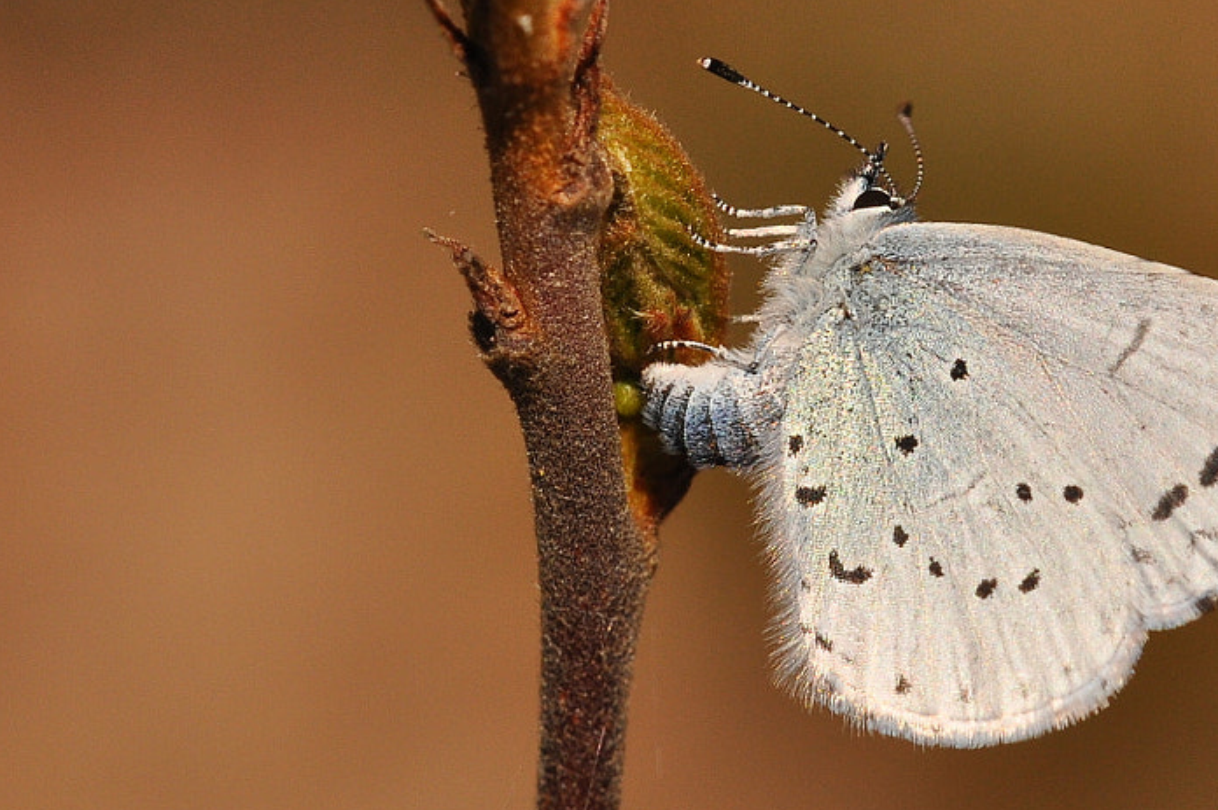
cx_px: 917
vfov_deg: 2.7
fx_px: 17479
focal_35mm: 517
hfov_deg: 4.0
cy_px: 309
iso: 400
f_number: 8
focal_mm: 150
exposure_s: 1/1000
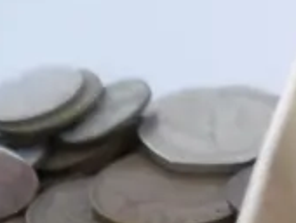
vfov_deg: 7.3
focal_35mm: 193
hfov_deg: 8.6
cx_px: 881
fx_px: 1653
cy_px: 506
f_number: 3.6
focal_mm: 16
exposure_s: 1/60
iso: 3200
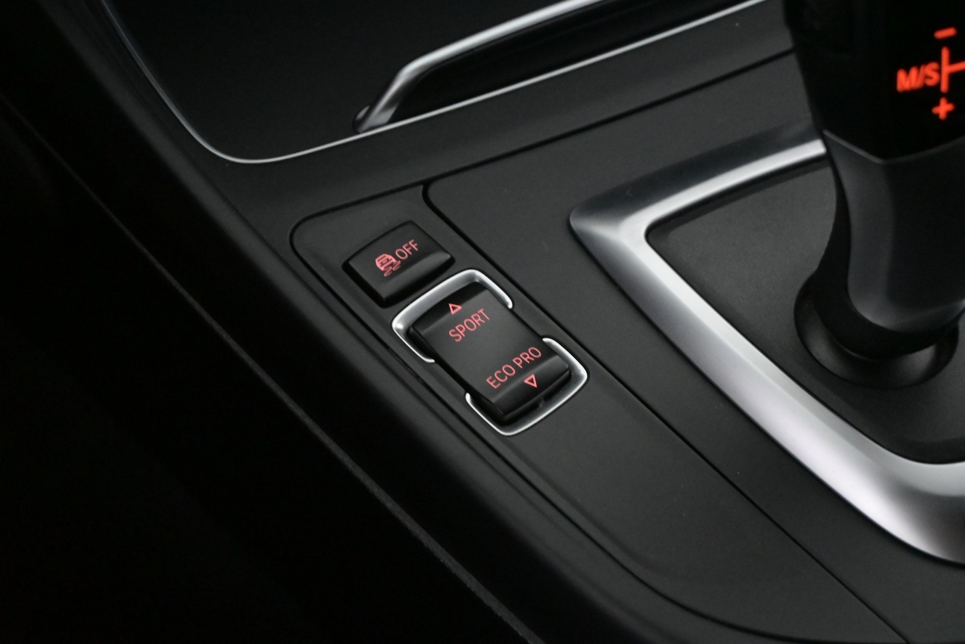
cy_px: 322
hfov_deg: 31.9
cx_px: 482
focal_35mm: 63
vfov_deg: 21.6
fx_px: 1689
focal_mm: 42
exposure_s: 1/60
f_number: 5.6
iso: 8000
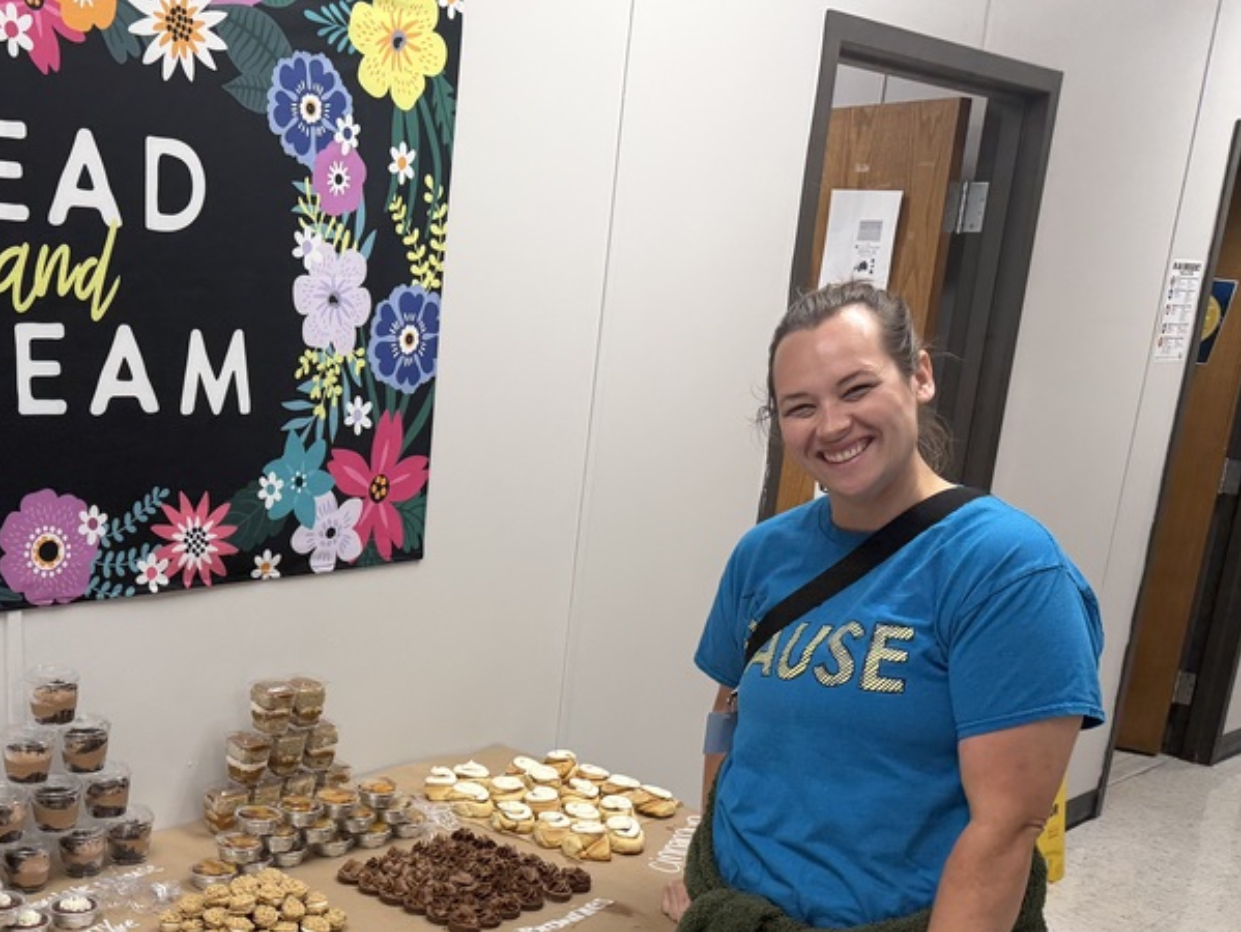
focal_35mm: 41
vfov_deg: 34.0
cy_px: 762
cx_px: 302
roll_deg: -2.2
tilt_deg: -18.1
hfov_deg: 44.2
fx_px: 1471
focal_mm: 6.76
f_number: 1.78
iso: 160
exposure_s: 1/120
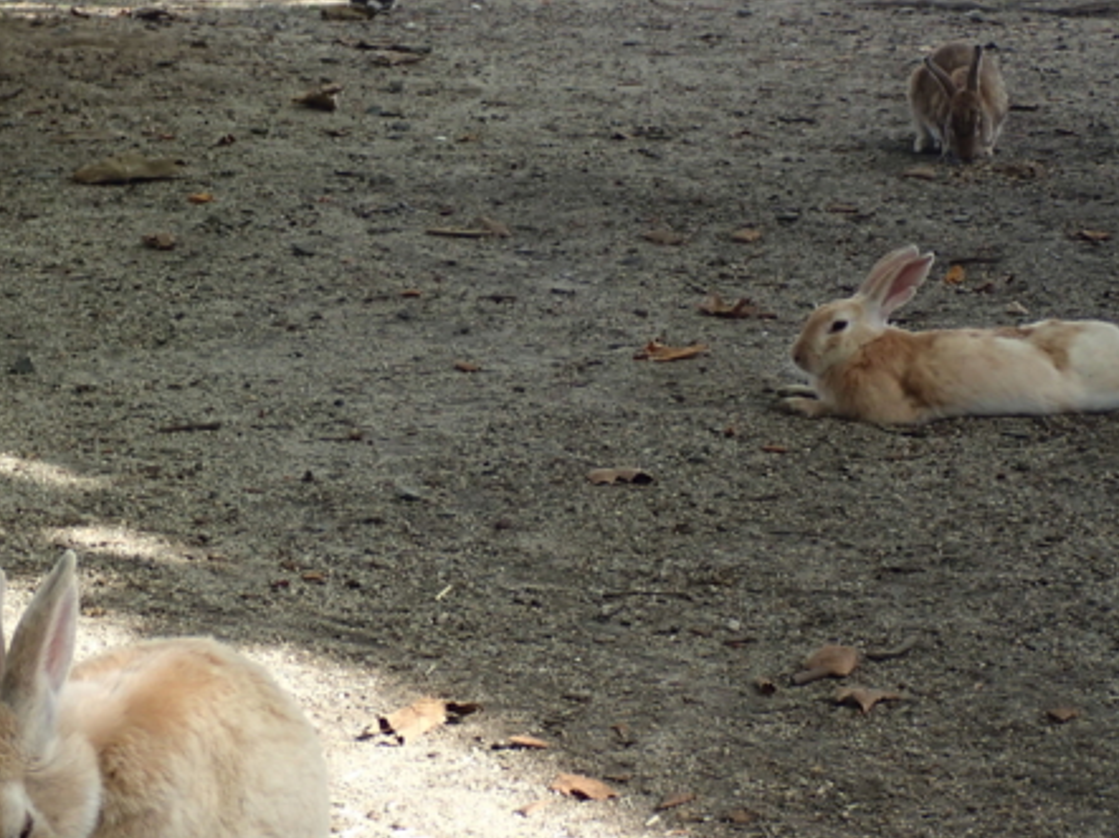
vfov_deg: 15.4
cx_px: 375
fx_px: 3102
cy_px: 430
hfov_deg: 20.4
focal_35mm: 96
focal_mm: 9.61
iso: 100
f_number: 3.4
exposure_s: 1/125
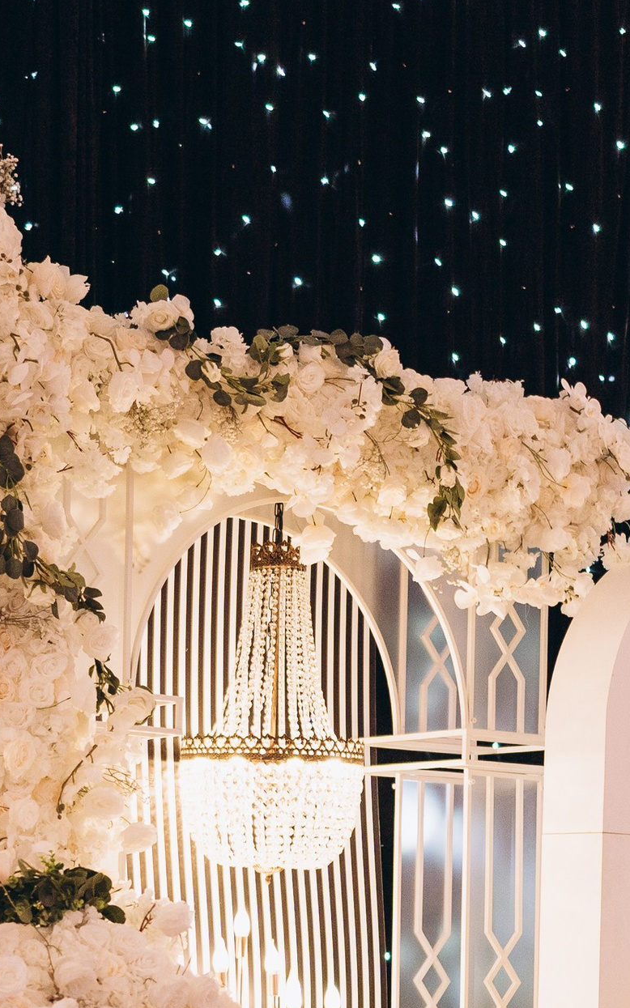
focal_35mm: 110
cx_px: -11
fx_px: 3022
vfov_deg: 18.7
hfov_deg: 11.8
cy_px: 887
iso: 400
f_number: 1.4
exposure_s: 1/250
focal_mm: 35
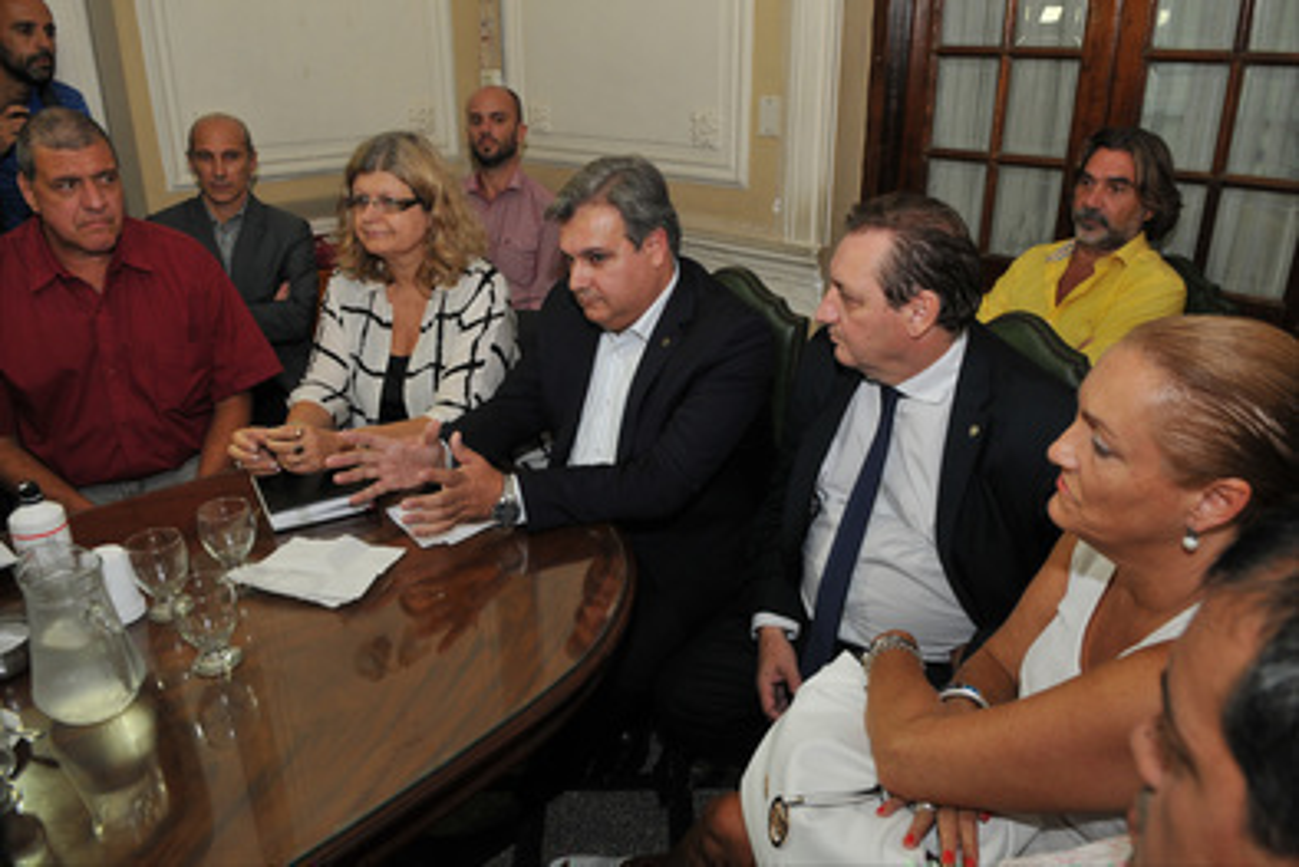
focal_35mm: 26
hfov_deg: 70.4
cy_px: 434
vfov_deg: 50.4
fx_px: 920
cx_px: 650
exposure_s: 1/60
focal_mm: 17
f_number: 4
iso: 400
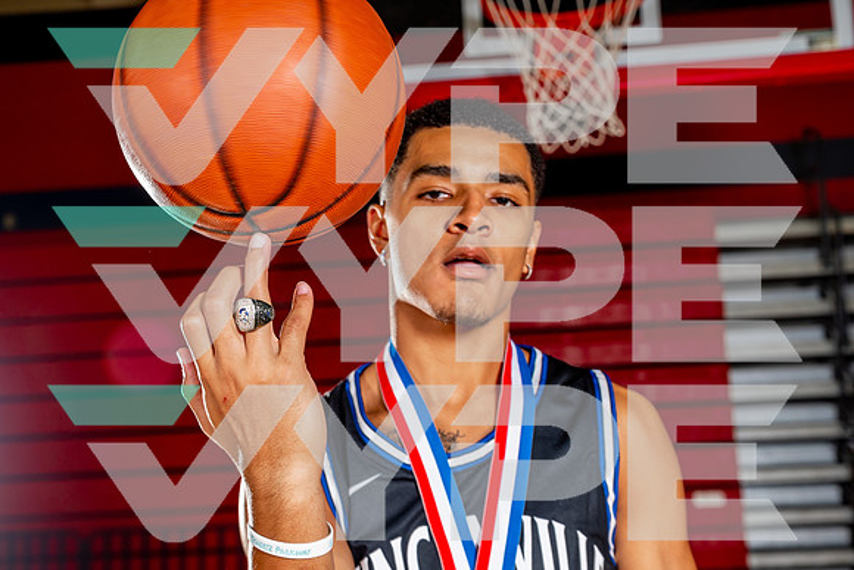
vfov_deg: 26.0
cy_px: 285
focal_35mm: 52
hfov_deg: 38.2
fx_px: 1234
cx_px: 427
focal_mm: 52
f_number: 5.6
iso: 100
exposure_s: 1/125
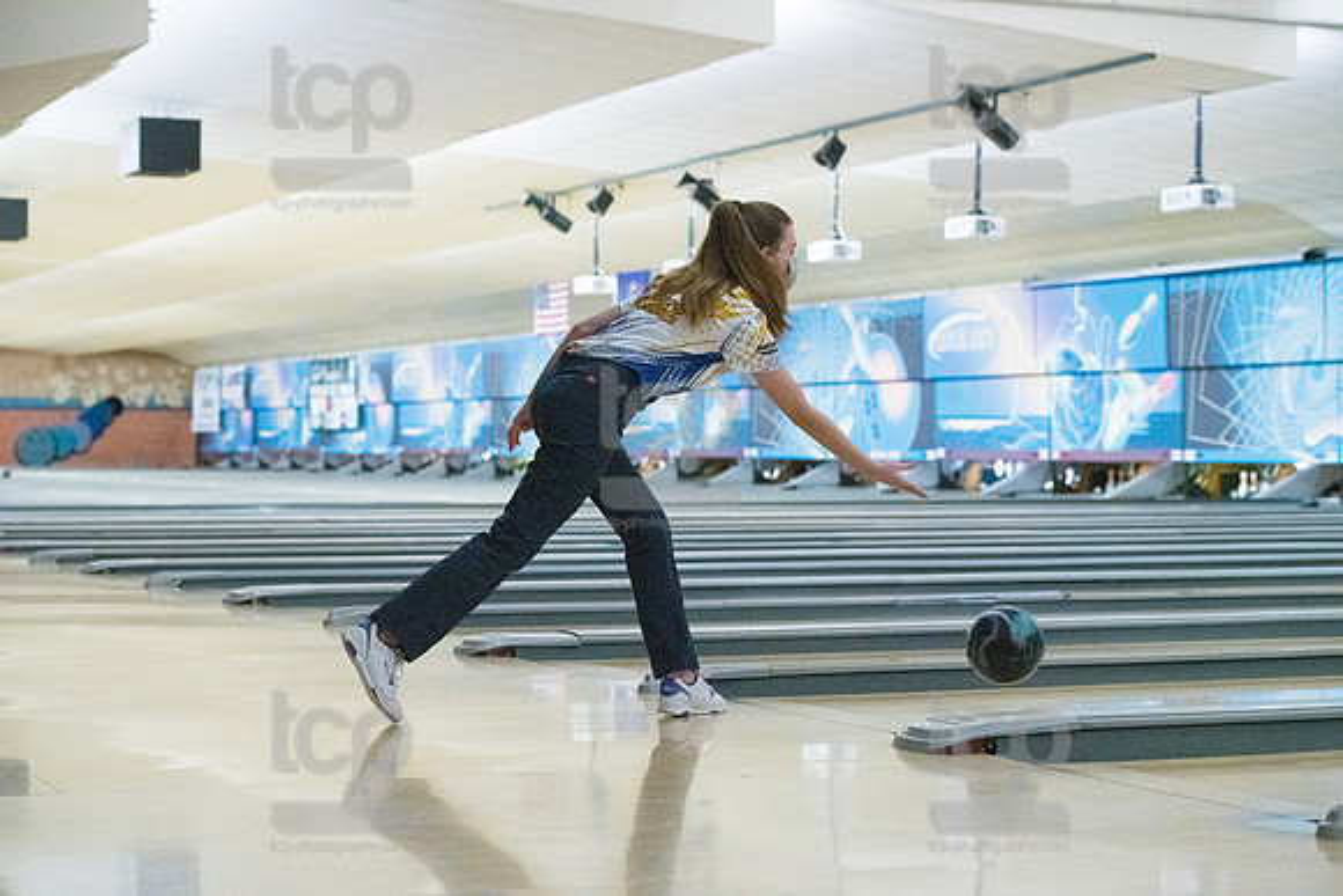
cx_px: 672
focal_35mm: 80
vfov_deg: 17.1
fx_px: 2985
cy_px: 448
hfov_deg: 25.4
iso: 10000
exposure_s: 1/1000
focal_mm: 80
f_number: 4
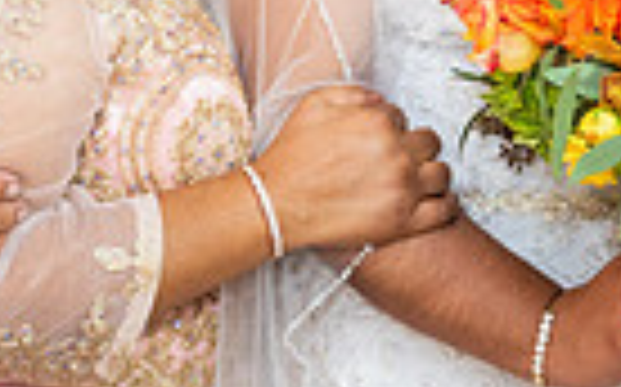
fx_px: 3974
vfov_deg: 5.5
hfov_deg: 8.9
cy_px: -155
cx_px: 266
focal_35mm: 235
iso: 320
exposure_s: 1/100
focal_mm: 55
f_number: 2.8
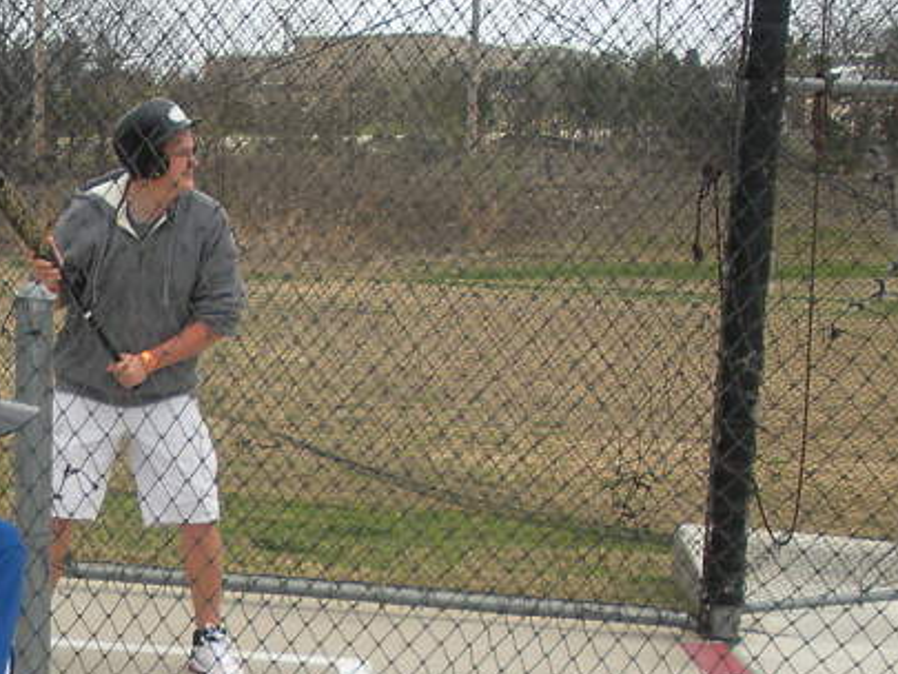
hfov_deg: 21.0
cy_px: 670
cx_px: 71
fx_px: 2361
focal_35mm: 91
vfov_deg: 15.9
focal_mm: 6.3
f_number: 3.5
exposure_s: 1/190
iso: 88
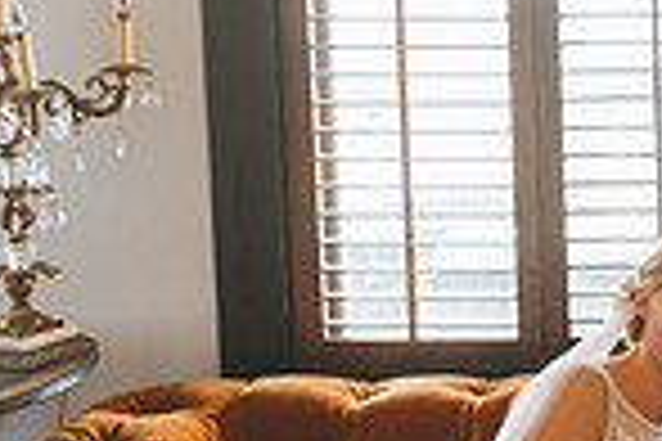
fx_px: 1747
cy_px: 112
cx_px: 887
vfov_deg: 14.3
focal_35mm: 95
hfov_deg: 19.6
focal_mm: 24
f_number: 2.8
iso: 2000
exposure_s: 1/125
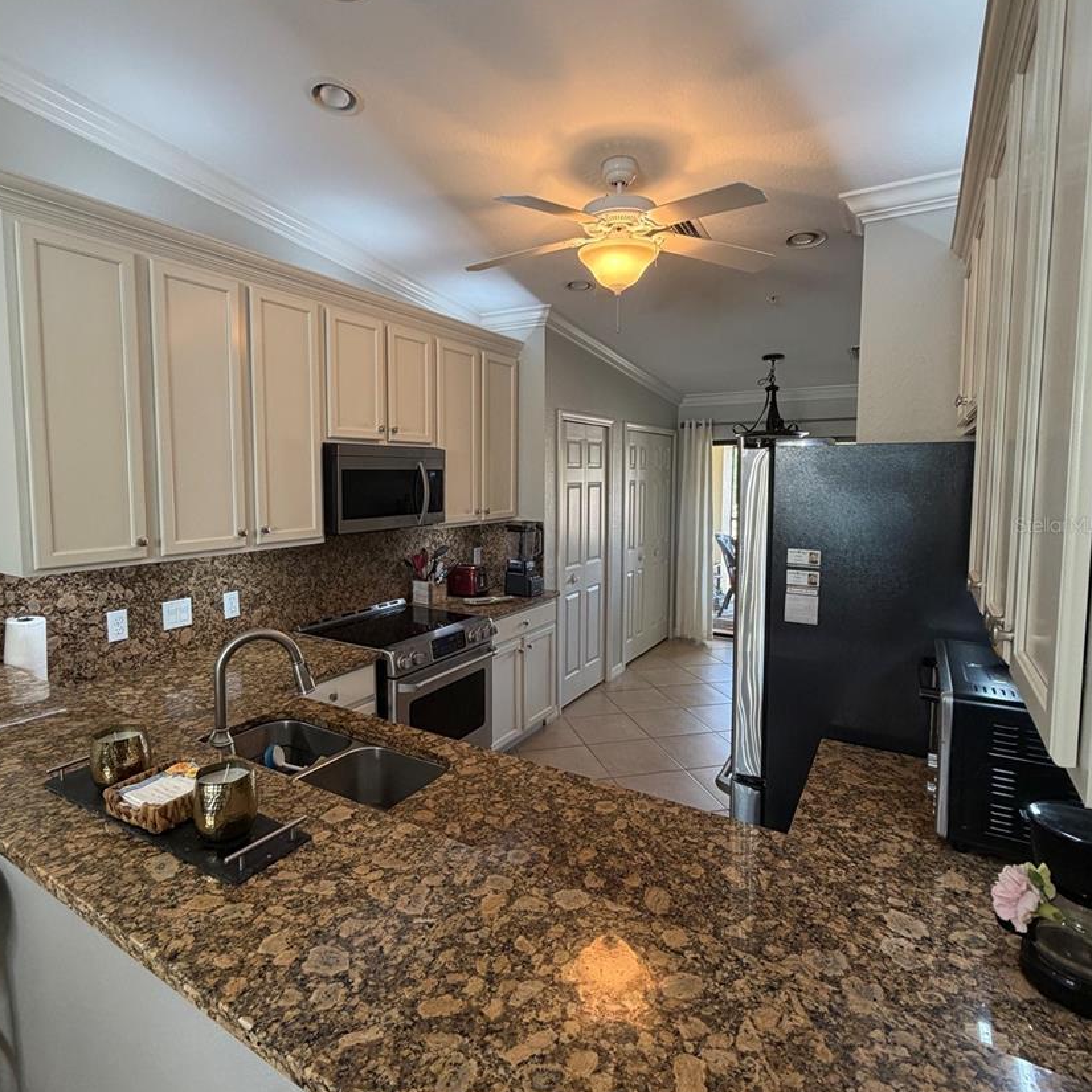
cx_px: 514
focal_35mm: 18
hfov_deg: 80.6
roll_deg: -0.1
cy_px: 524
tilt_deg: -4.1
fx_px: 642
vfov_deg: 80.7
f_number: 2.2
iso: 200
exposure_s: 1/60
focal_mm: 2.22
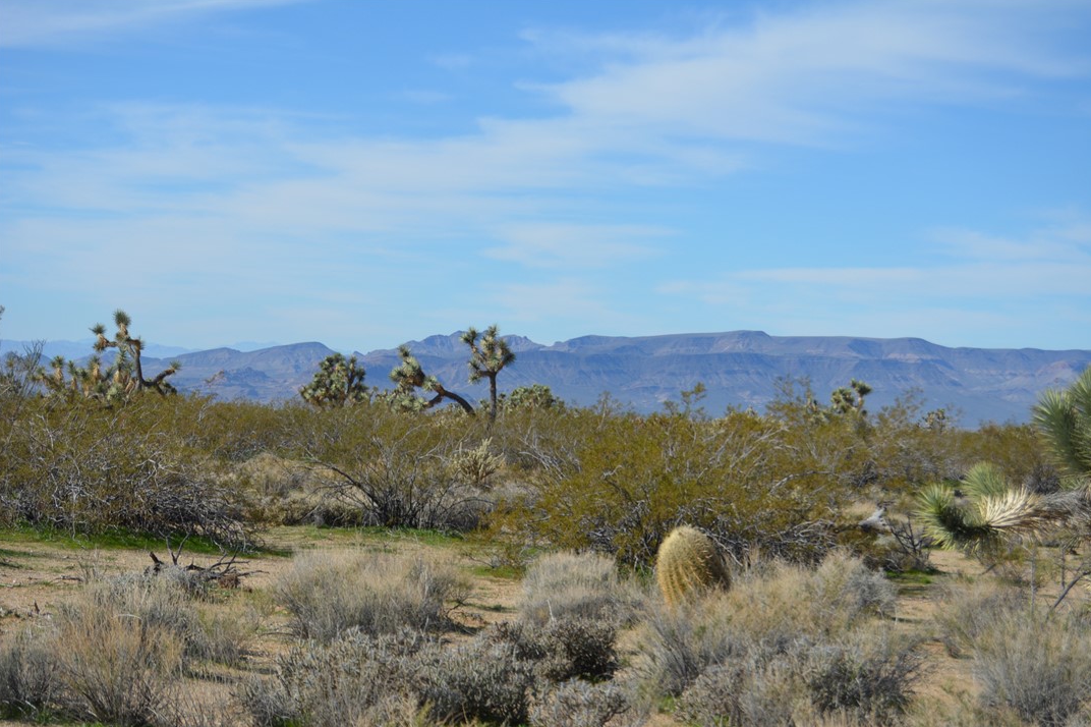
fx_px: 2530
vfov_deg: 16.3
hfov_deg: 24.3
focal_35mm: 84
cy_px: 364
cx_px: 548
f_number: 7.1
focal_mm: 55
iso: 400
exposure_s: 1/1600
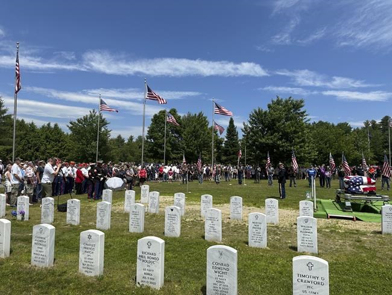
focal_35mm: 24
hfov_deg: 71.6
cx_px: 196
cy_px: 148
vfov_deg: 56.8
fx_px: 272
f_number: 1.78
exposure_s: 1/6623
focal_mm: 6.86
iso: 80
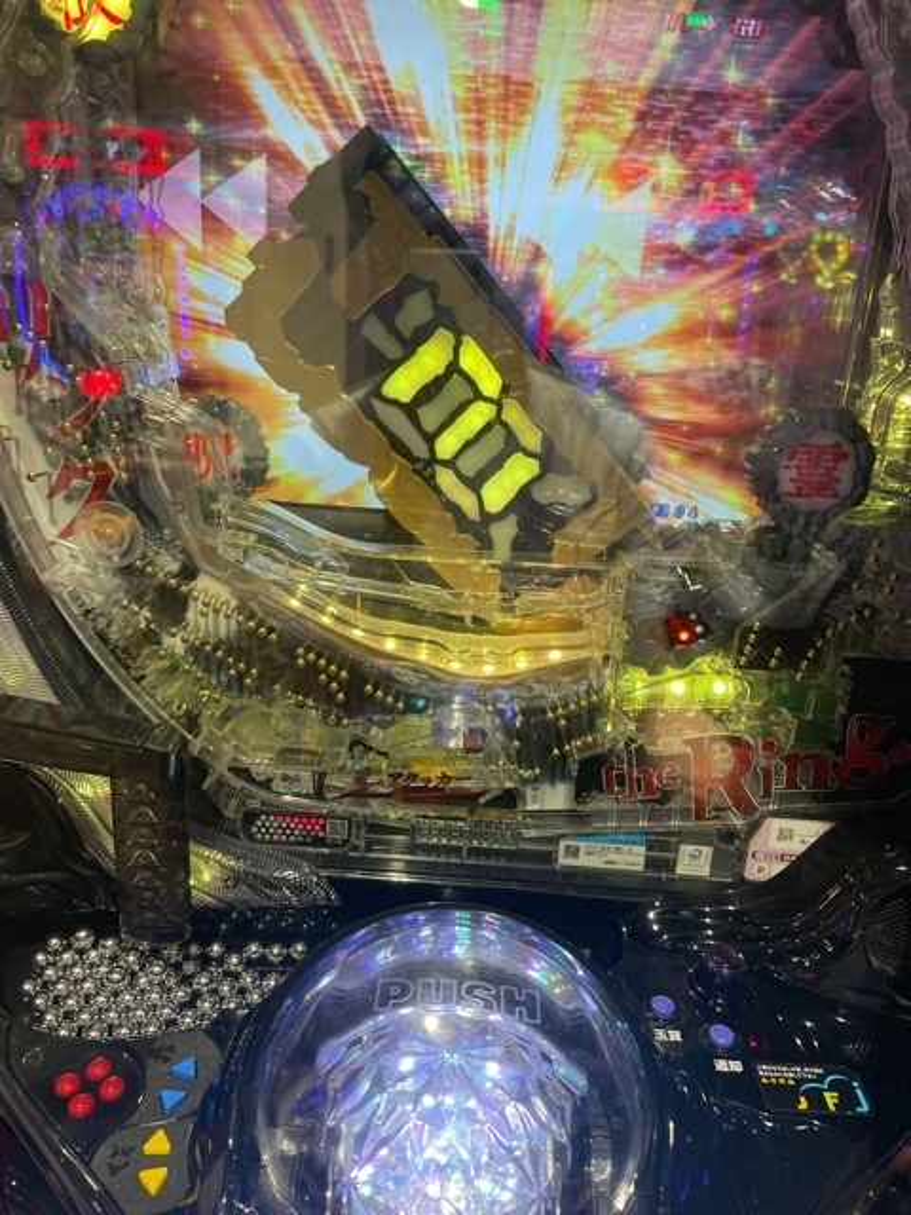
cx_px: 456
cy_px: 608
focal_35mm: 26
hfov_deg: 53.1
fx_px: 912
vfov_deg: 67.3
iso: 64
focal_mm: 4.2
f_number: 1.6
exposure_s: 1/59
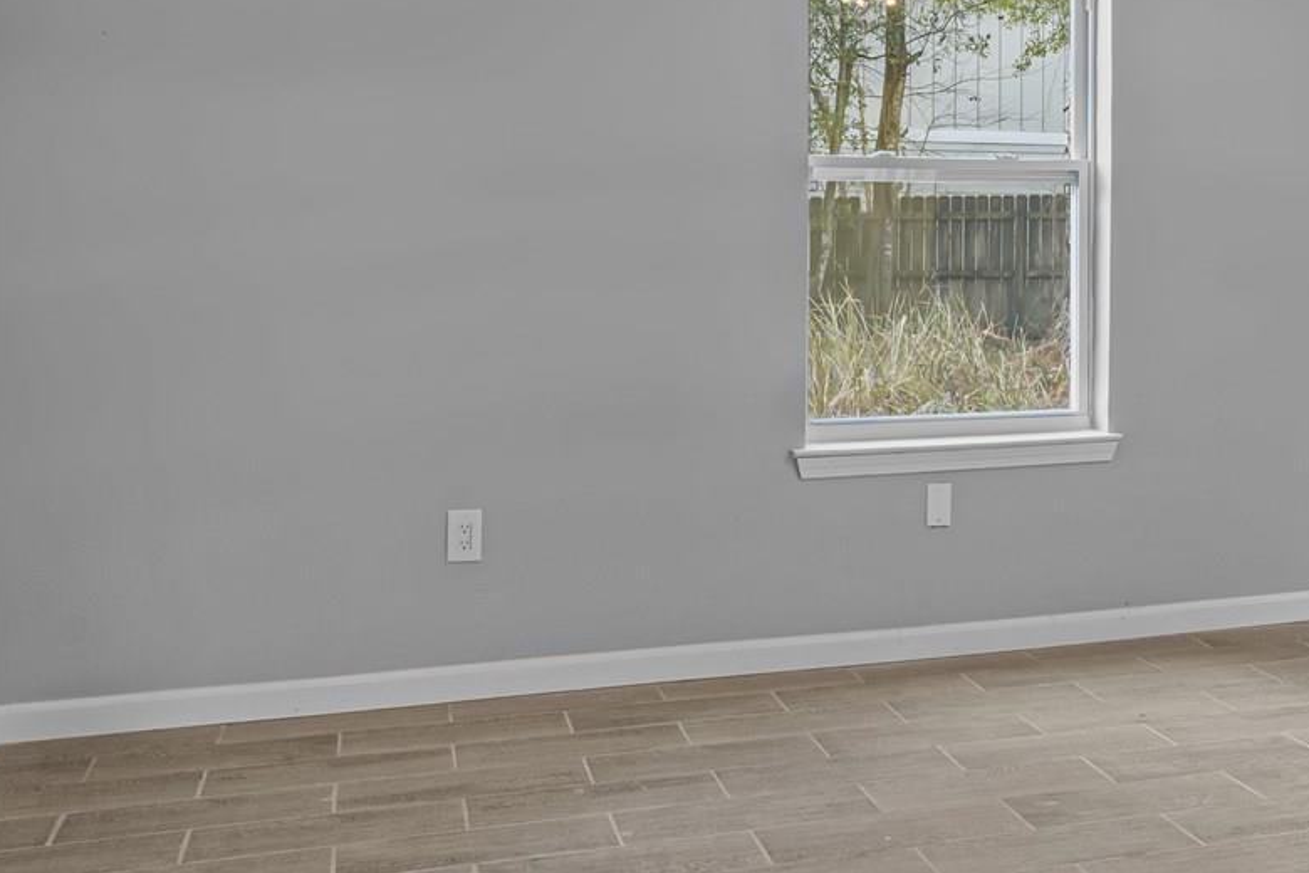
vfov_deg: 31.3
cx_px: 945
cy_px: 221
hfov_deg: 45.2
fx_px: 1527
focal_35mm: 42
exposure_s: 2
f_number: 10
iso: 500
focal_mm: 16
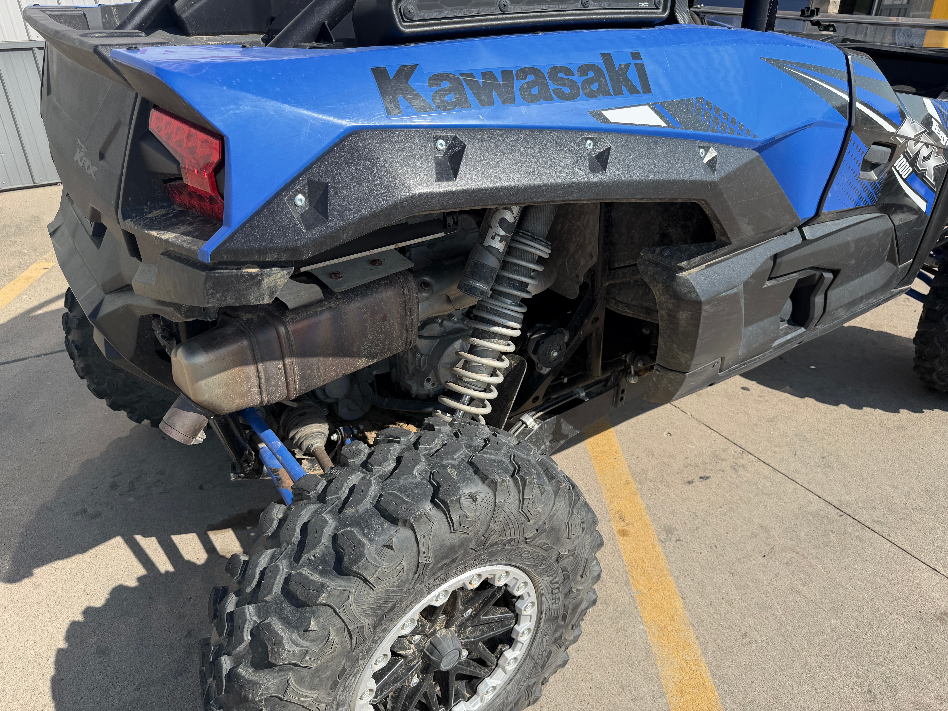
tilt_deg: -30.0
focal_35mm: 24
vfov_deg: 56.8
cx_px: 474
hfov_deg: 71.6
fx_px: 657
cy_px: 356
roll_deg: +0.3
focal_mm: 6.76
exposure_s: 1/3425
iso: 80
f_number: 1.78
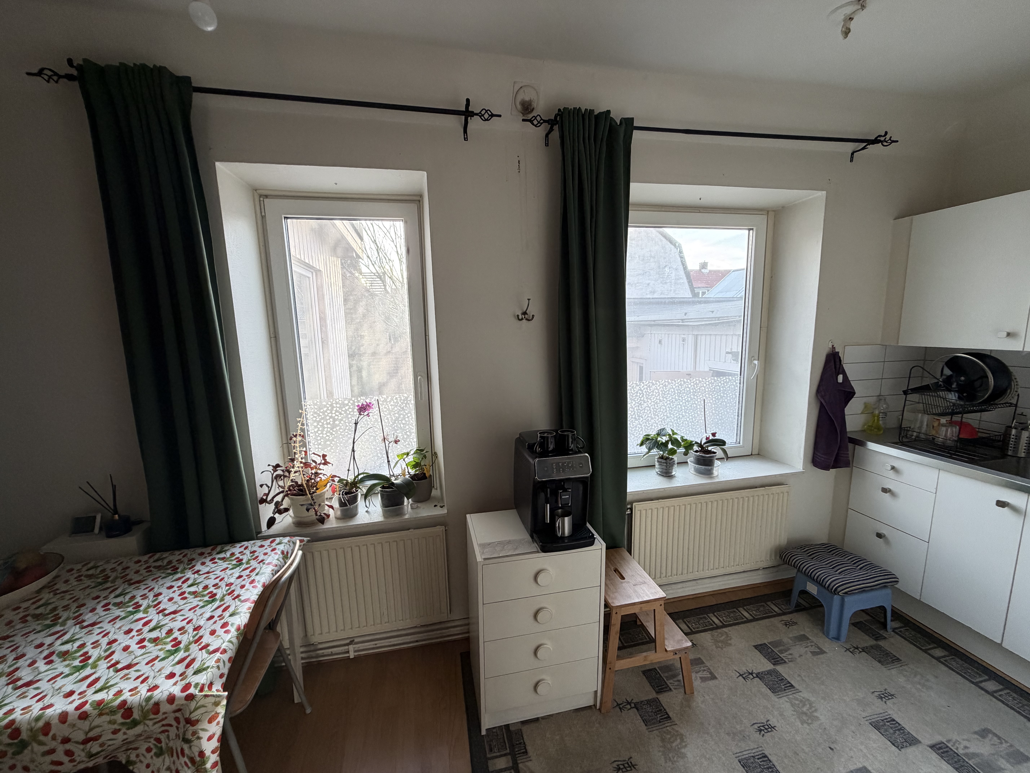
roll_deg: +1.6
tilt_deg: -8.2
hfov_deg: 102.1
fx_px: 417
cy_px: 386
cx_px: 515
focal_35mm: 14
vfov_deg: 85.7
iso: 200
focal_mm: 2.22
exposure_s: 1/121
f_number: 2.2
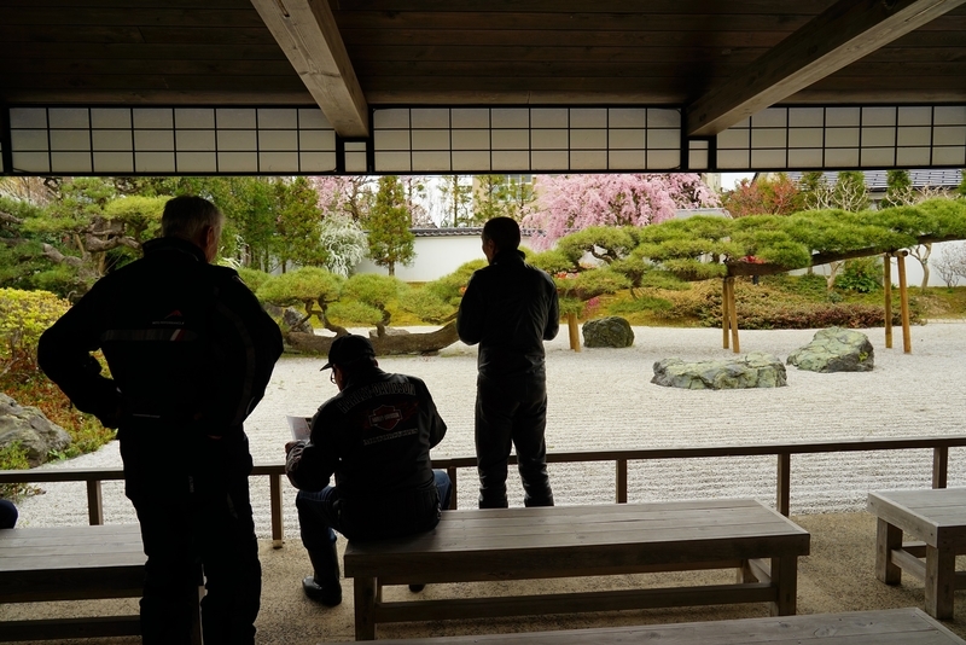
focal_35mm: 24
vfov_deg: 53.2
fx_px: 644
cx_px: 483
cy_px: 322
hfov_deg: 73.7
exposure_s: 1/100
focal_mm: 24
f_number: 8
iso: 100
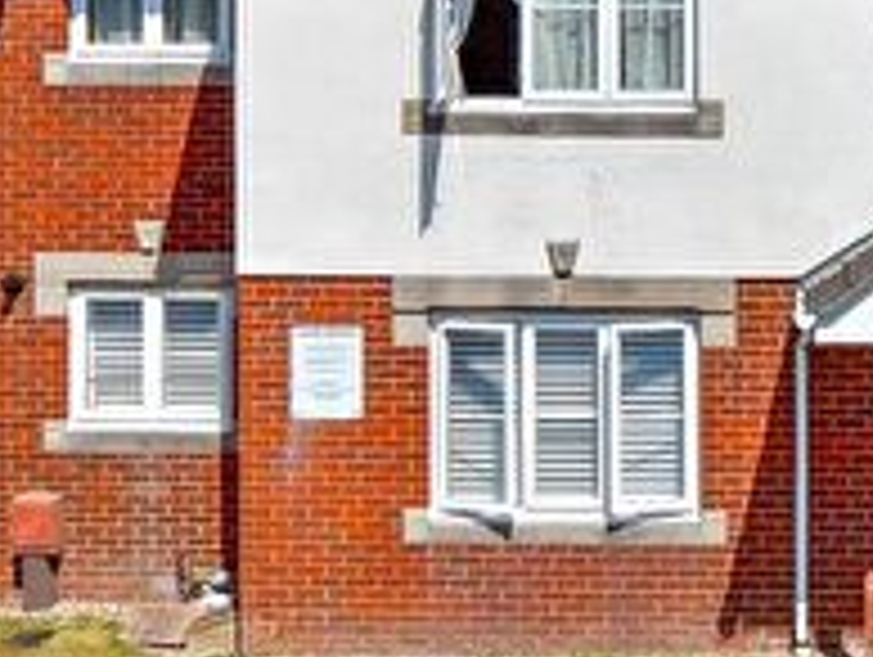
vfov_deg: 27.7
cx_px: 1035
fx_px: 1313
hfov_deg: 31.2
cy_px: 173
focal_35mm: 52
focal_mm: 10
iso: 320
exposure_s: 1/1000
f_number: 8
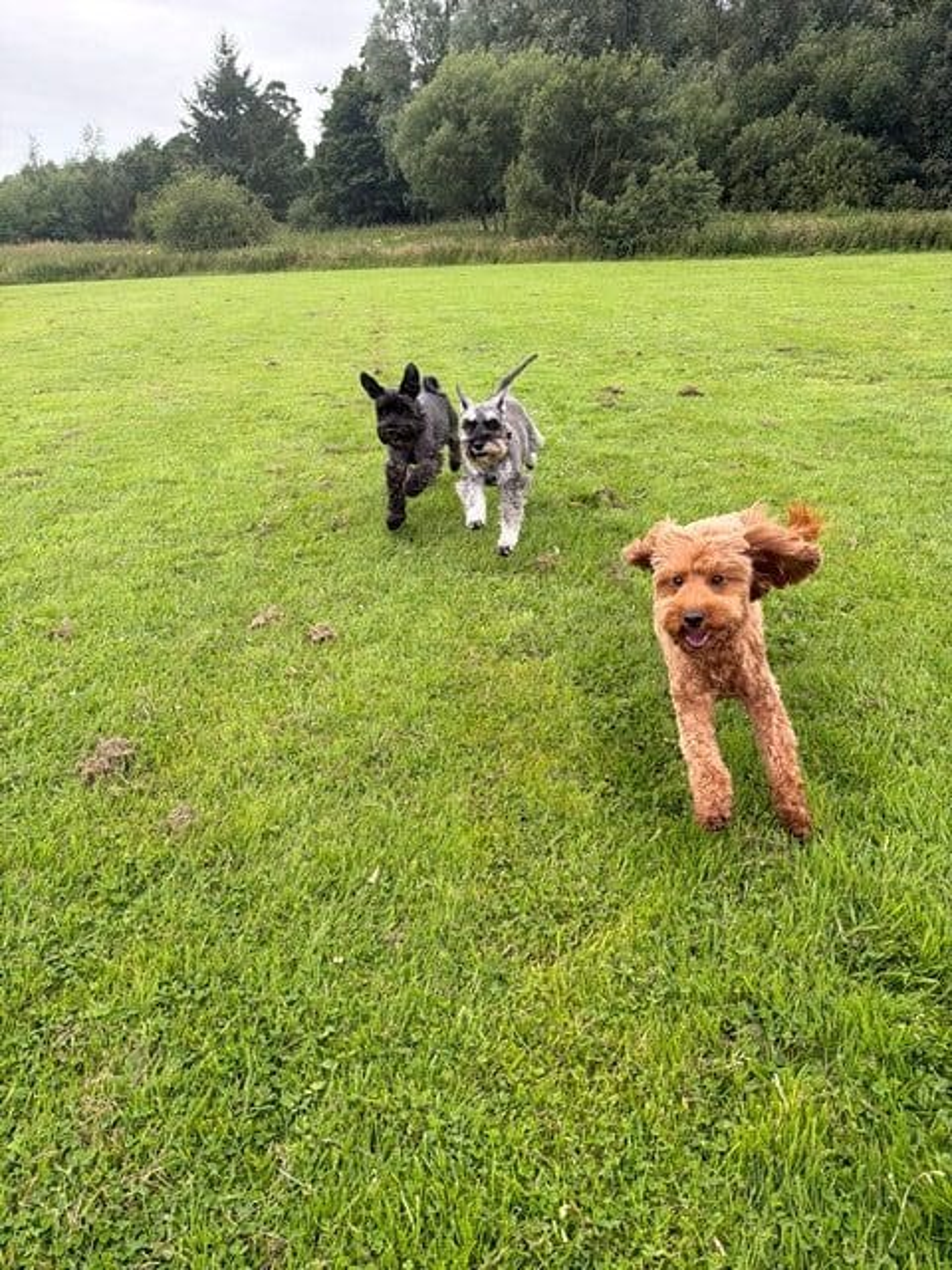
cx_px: 476
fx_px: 880
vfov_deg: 71.6
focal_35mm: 24
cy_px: 635
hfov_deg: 56.8
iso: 400
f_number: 1.78
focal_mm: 6.76
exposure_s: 1/3021
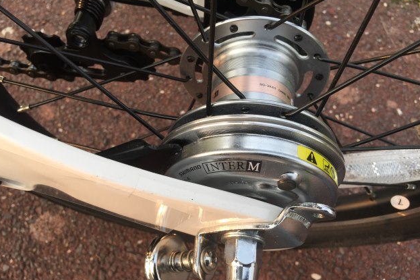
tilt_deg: -68.2
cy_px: 153
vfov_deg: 42.3
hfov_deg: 60.3
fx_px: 362
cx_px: 208
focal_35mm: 31
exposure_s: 1/204
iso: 32
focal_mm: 4.15
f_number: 2.2
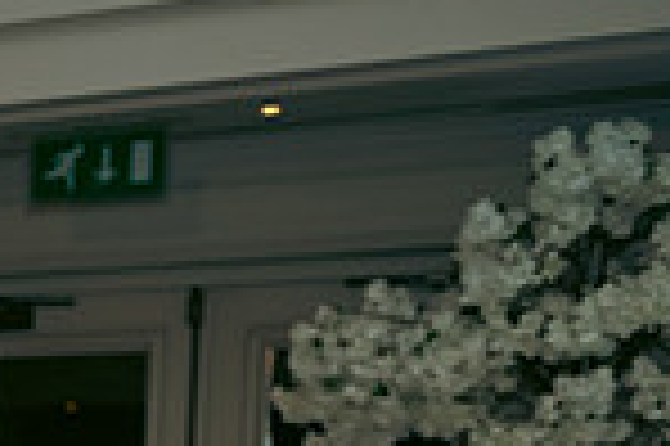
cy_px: 840
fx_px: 2249
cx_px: -517
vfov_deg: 10.5
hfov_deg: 14.9
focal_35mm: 121
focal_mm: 31
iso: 640
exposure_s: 1/160
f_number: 3.5
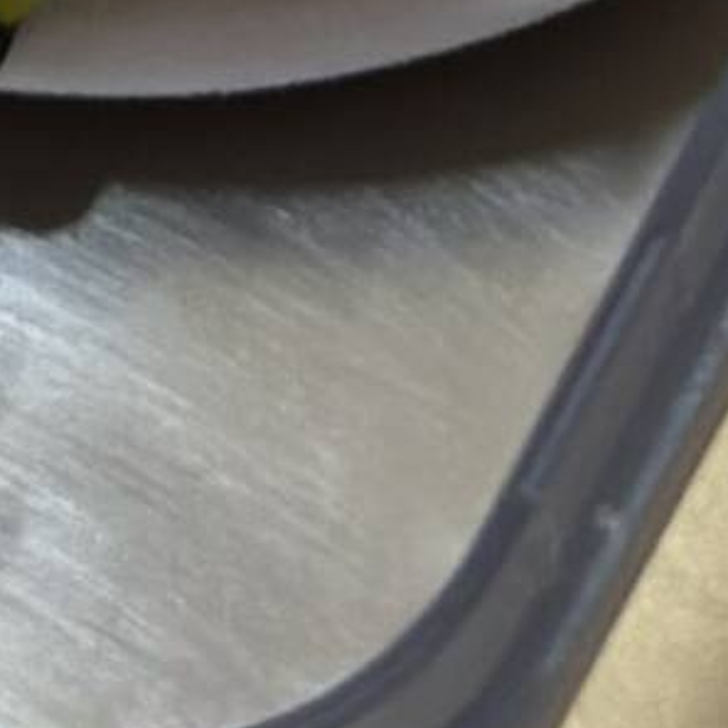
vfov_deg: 4.4
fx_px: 8732
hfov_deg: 4.8
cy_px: -2191
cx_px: 108
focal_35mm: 367
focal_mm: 6.86
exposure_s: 1/50
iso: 160
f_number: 1.78
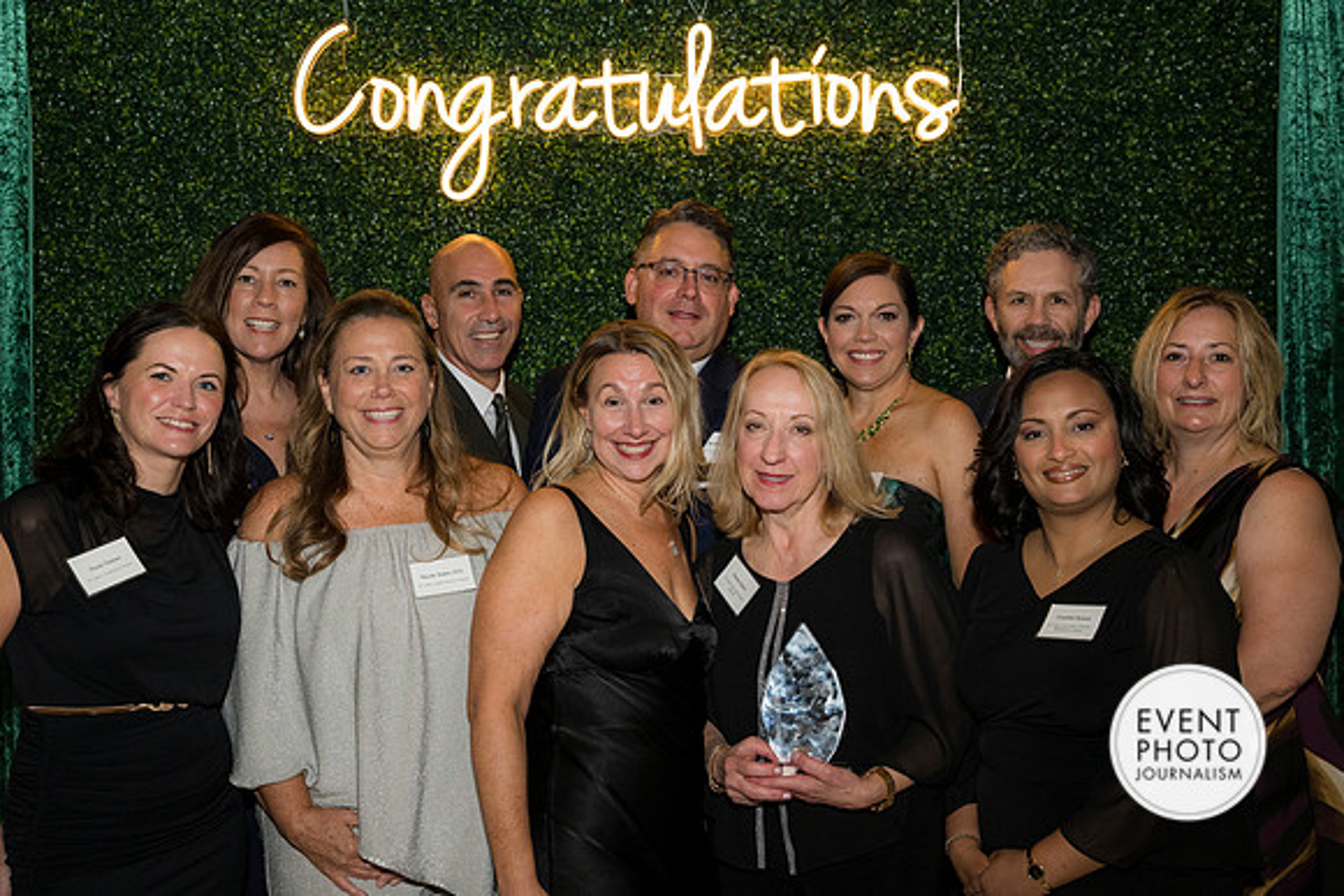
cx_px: 672
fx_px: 1643
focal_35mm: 44
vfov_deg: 30.5
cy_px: 448
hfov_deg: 44.5
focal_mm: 44
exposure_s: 1/160
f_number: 5
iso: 800
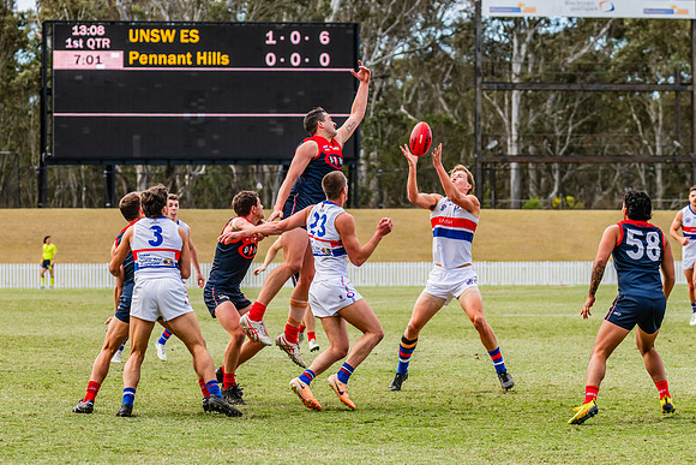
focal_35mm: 184
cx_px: 327
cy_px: 226
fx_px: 3563
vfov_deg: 7.5
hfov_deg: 11.2
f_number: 6.3
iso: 800
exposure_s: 1/1600
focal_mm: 170
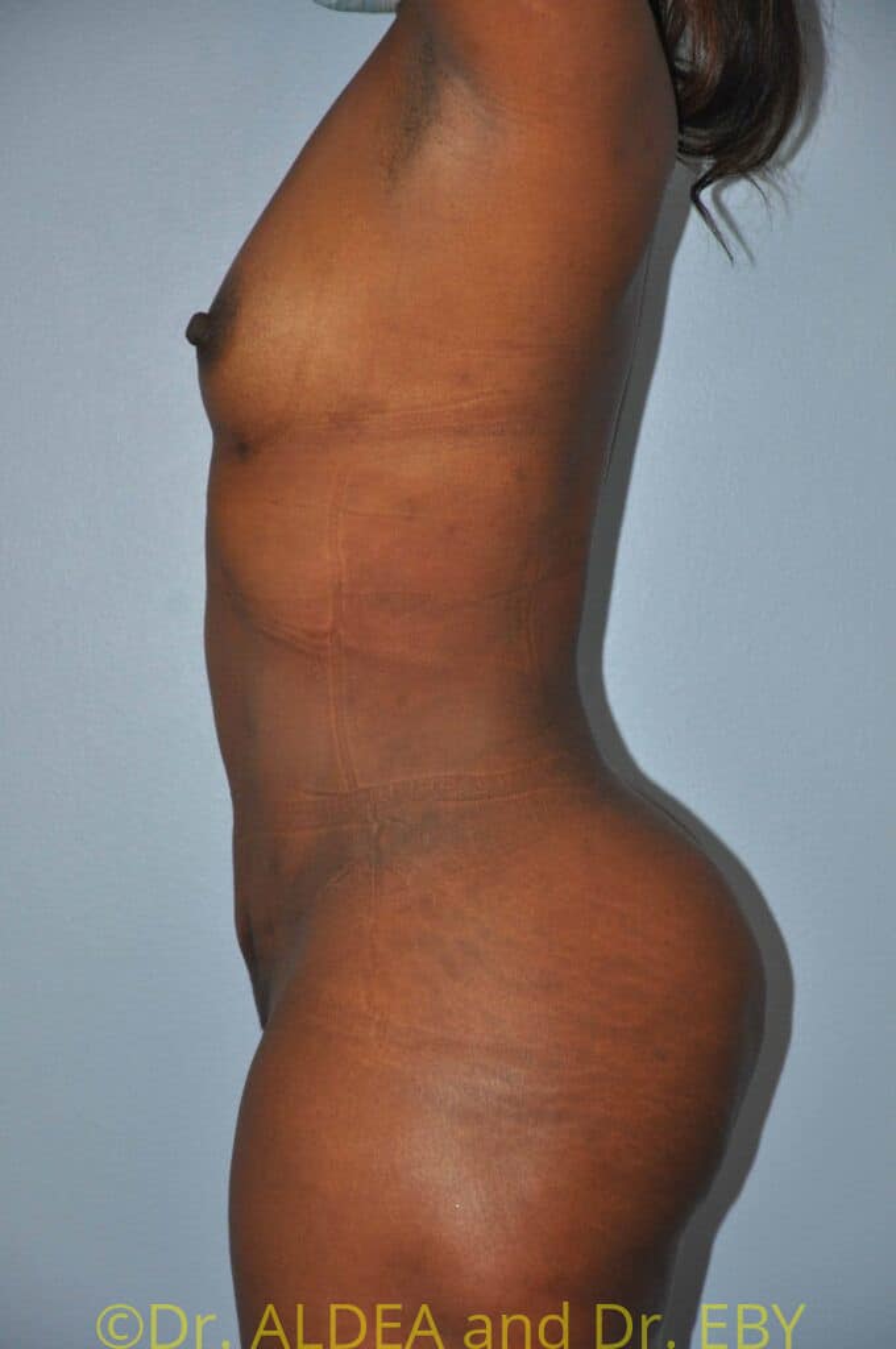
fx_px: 4773
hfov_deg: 10.7
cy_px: 674
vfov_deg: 16.1
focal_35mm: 128
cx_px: 448
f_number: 5.6
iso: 800
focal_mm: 85
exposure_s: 1/60
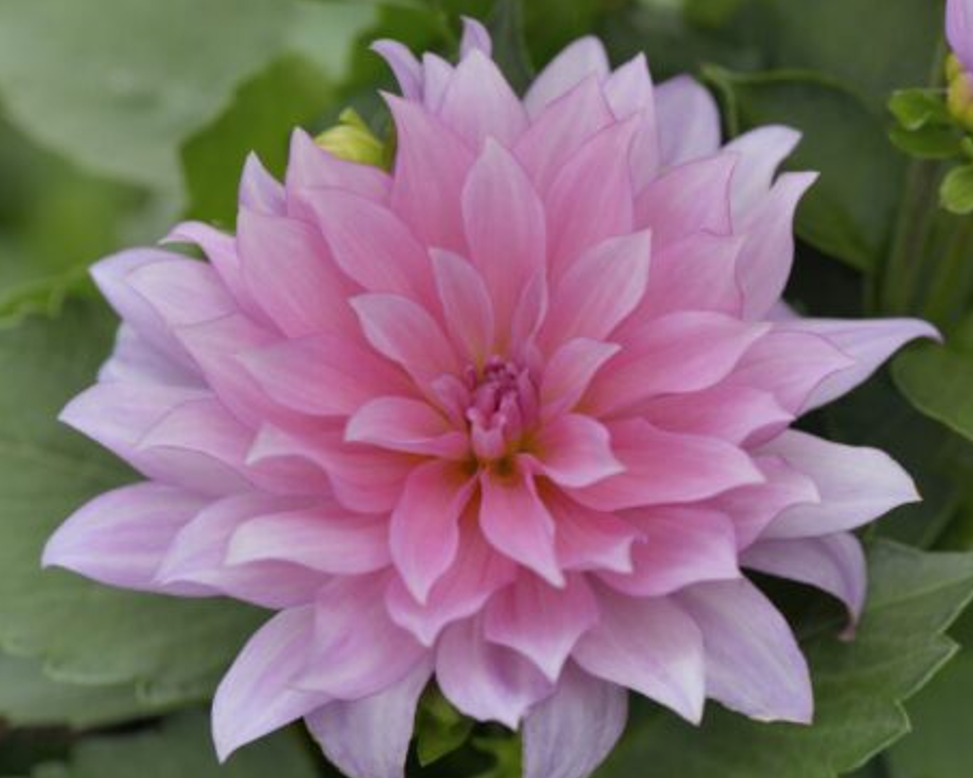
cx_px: 529
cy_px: 441
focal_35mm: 136
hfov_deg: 14.2
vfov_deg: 11.3
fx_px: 3915
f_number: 6.3
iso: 640
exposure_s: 1/125
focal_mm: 105
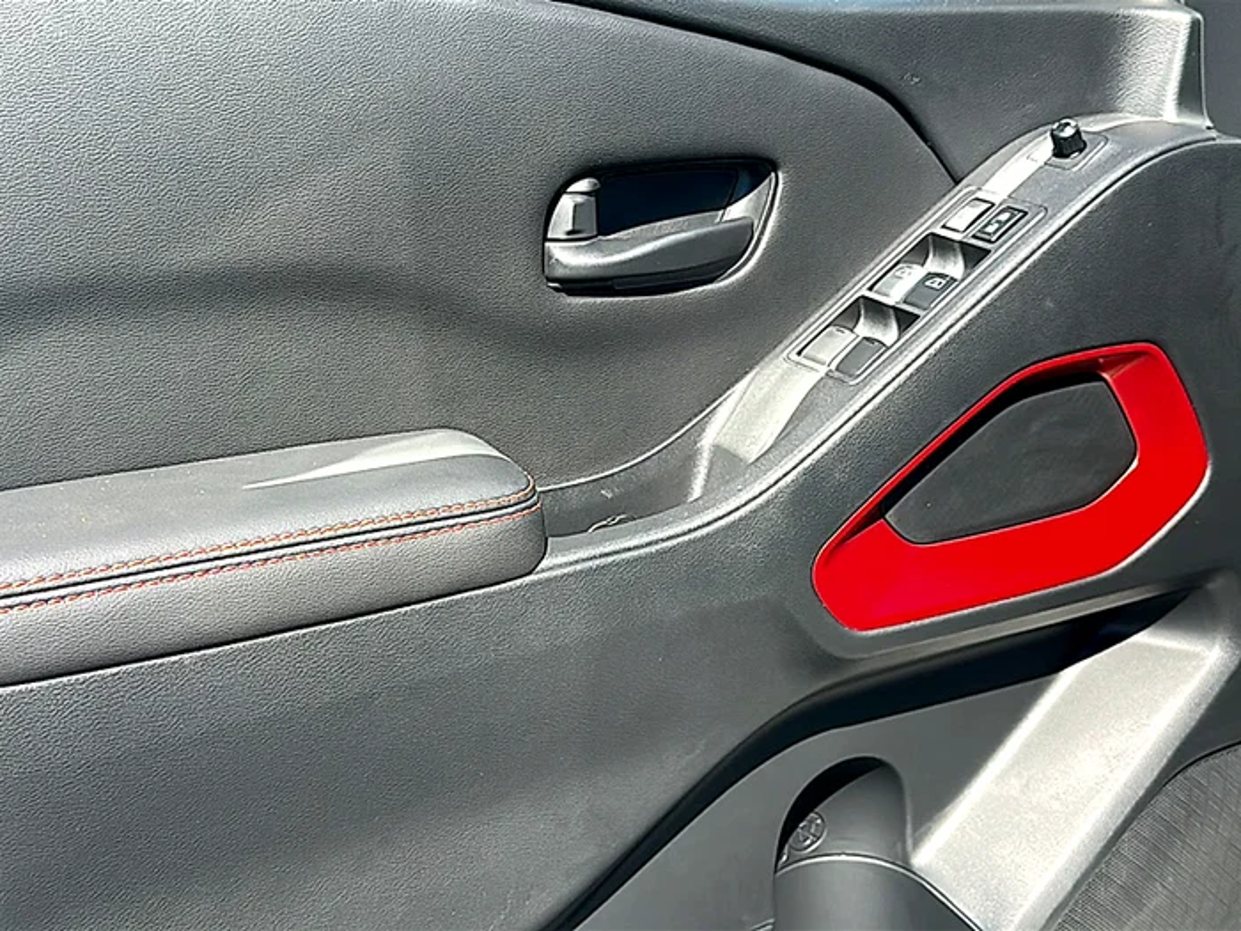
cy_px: 466
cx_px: 620
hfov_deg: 47.9
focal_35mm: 39
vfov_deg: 36.8
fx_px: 1398
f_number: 1.78
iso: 80
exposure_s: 1/1020
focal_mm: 6.86
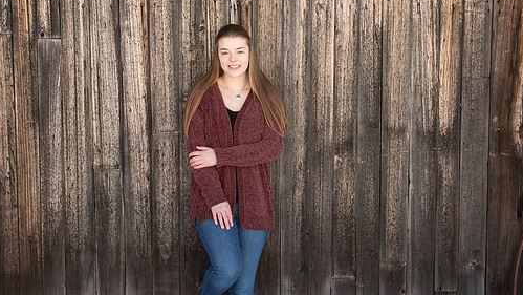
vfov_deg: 14.1
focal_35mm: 86
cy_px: 187
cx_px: 281
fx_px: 1193
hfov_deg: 24.7
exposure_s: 1/200
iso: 400
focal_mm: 70
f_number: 7.1
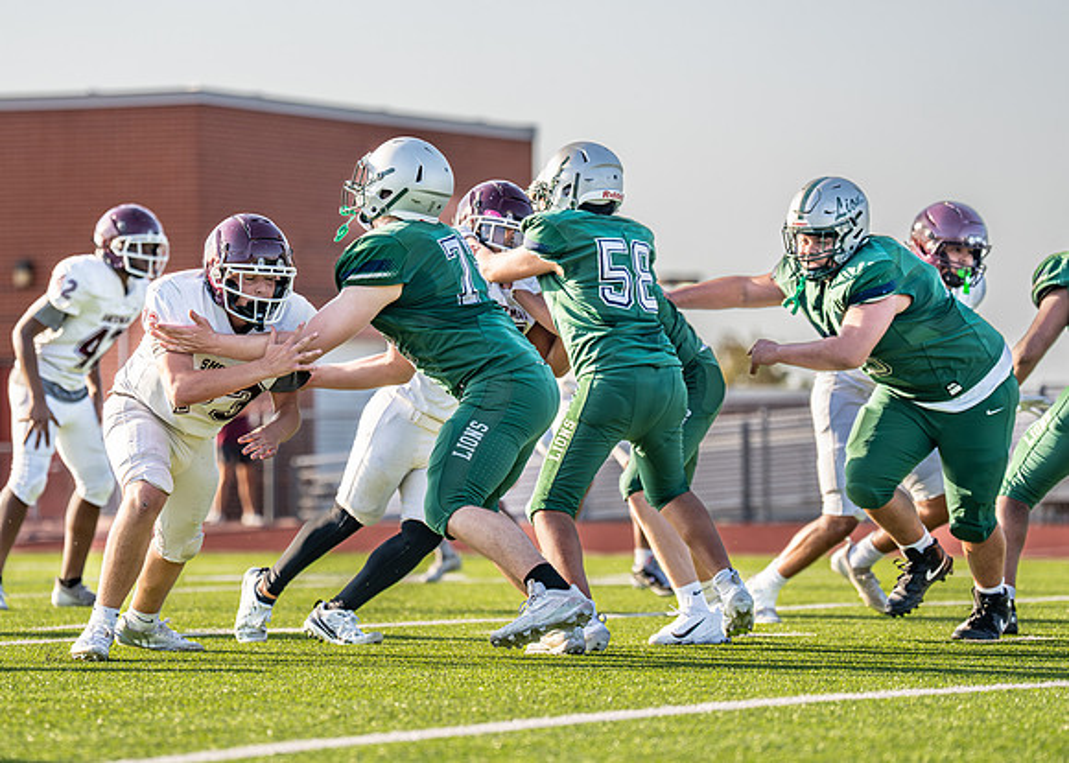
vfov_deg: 7.3
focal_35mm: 198
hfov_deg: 10.2
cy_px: 358
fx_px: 5996
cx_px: 492
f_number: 2.8
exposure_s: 1/2000
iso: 320
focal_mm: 142
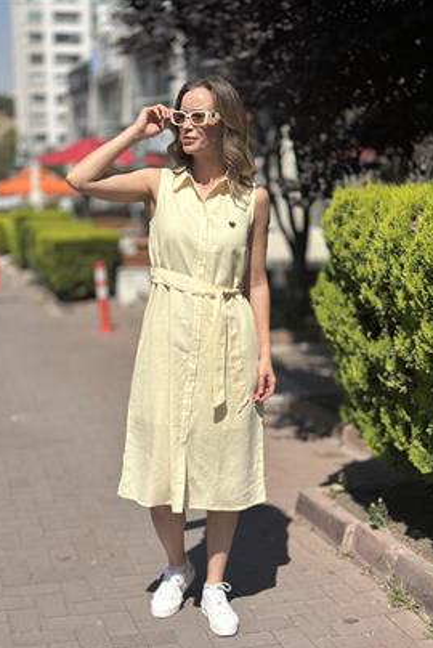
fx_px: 918
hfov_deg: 26.5
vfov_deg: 38.9
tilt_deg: -12.1
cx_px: 199
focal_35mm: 51
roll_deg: -0.7
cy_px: 330
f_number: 1.78
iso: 100
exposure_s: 1/18868
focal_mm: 6.86
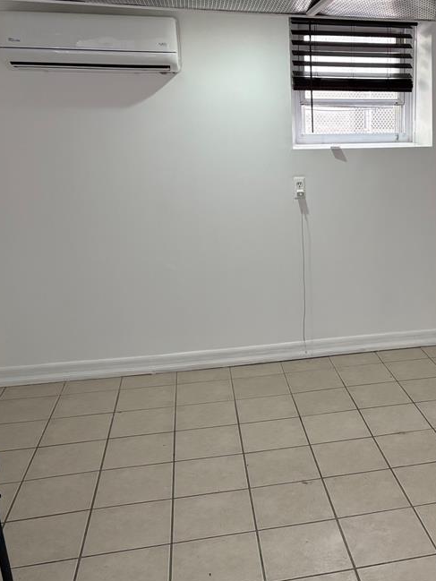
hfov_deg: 33.6
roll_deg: +0.5
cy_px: 271
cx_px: 378
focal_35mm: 41
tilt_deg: -11.8
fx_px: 688
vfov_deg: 45.7
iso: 250
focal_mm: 5.96
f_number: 1.6
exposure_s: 1/120
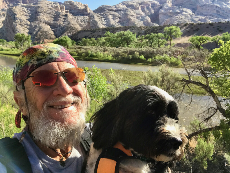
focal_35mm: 32
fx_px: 213
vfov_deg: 44.2
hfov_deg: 56.8
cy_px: 86
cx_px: 115
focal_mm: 2.87
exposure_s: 1/815
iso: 25
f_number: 2.2
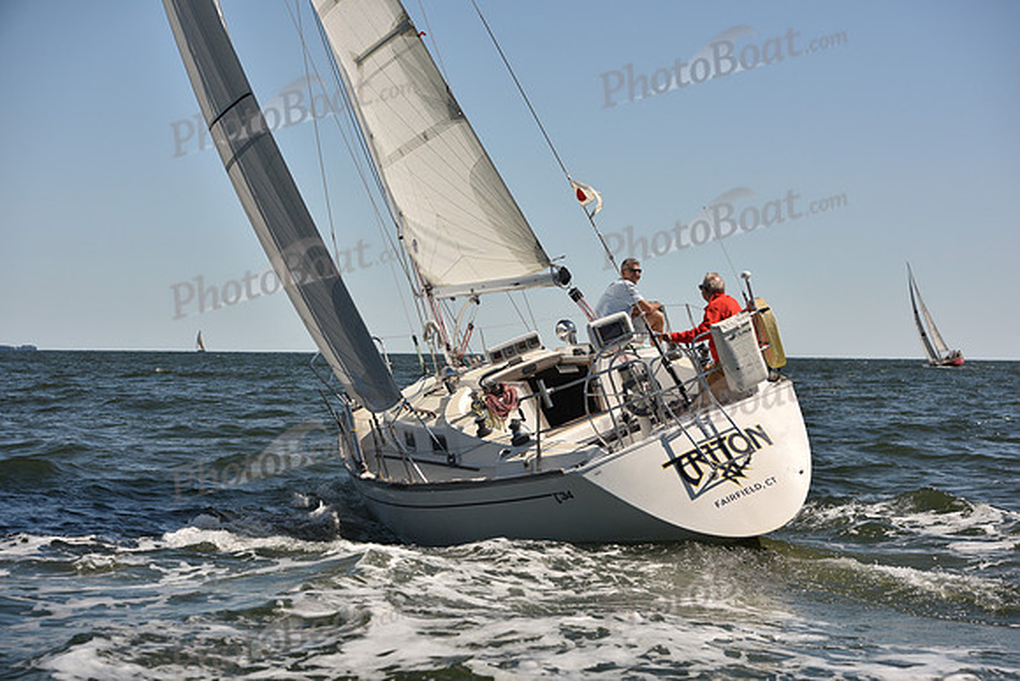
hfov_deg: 28.8
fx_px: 1984
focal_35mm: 70
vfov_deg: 19.5
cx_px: 510
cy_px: 340
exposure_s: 1/1250
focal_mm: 70
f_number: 5.6
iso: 250
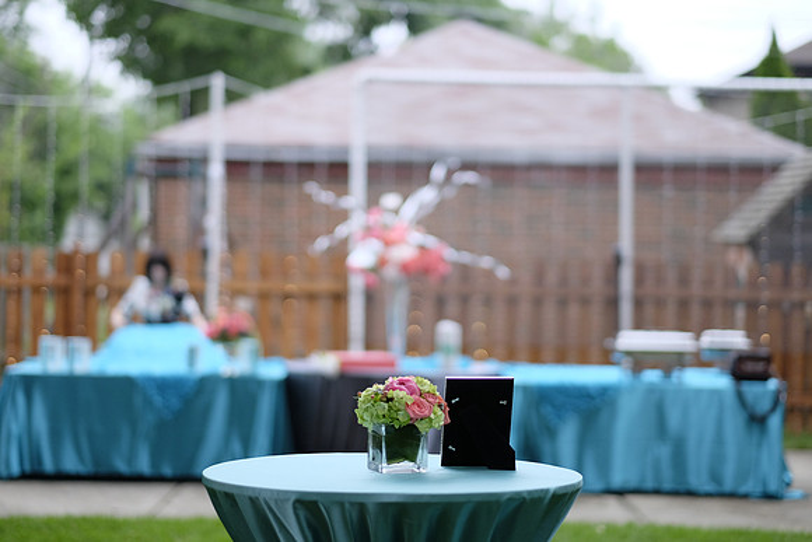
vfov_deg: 16.3
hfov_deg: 24.2
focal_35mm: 84
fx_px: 1895
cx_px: 406
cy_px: 271
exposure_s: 1/1400
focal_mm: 56
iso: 800
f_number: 1.2
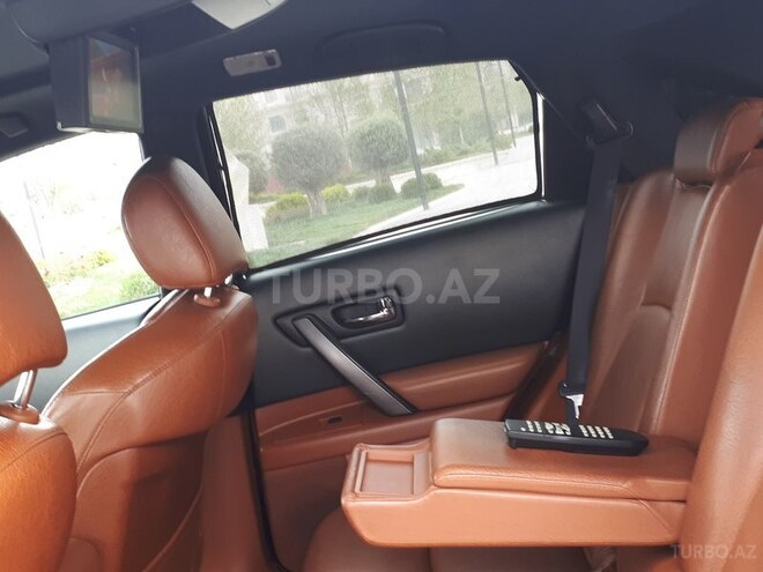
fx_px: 595
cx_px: 382
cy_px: 286
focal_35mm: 27
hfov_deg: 65.3
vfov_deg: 51.4
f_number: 1.9
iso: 64
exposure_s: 1/50
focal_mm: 3.6
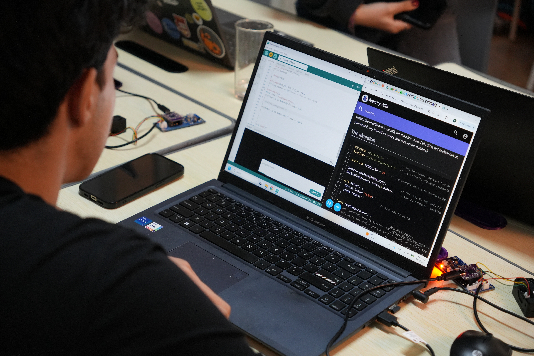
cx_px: 267
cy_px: 178
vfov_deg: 22.2
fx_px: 906
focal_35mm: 61
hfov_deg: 32.9
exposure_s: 1/160
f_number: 3.5
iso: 1600
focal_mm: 40.7
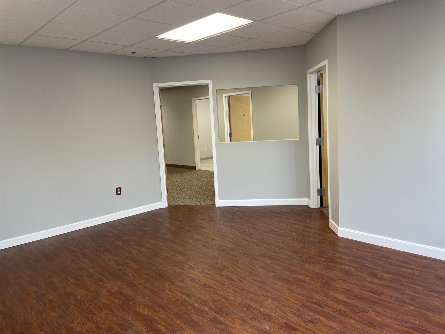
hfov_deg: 67.3
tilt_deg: -6.6
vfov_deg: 53.1
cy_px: 167
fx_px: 334
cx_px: 222
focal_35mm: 26
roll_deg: +3.7
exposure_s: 1/60
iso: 64
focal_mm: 4.2
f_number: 1.6
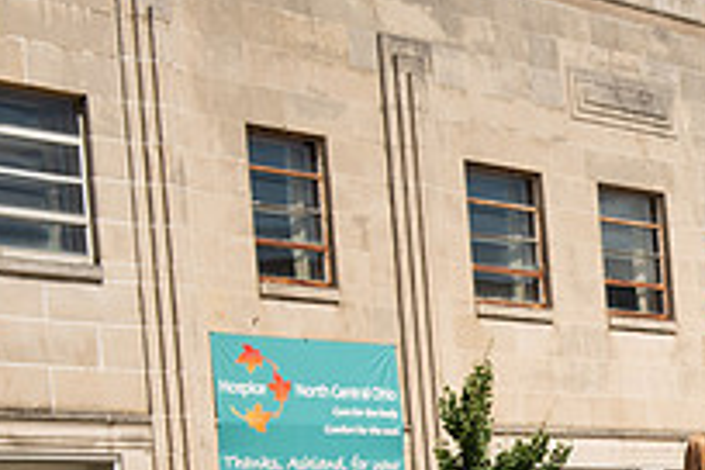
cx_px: 957
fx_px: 2115
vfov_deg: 12.4
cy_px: 537
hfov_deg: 17.6
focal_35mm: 108
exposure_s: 1/1000
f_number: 6.3
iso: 250
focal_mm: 38
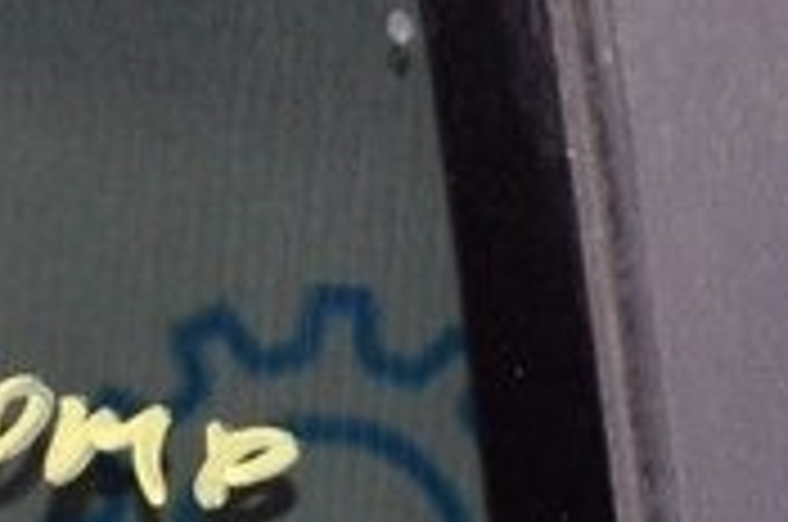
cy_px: 767
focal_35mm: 308
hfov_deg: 6.7
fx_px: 6728
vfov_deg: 4.4
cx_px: 279
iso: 1600
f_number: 8
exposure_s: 1/160
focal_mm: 35
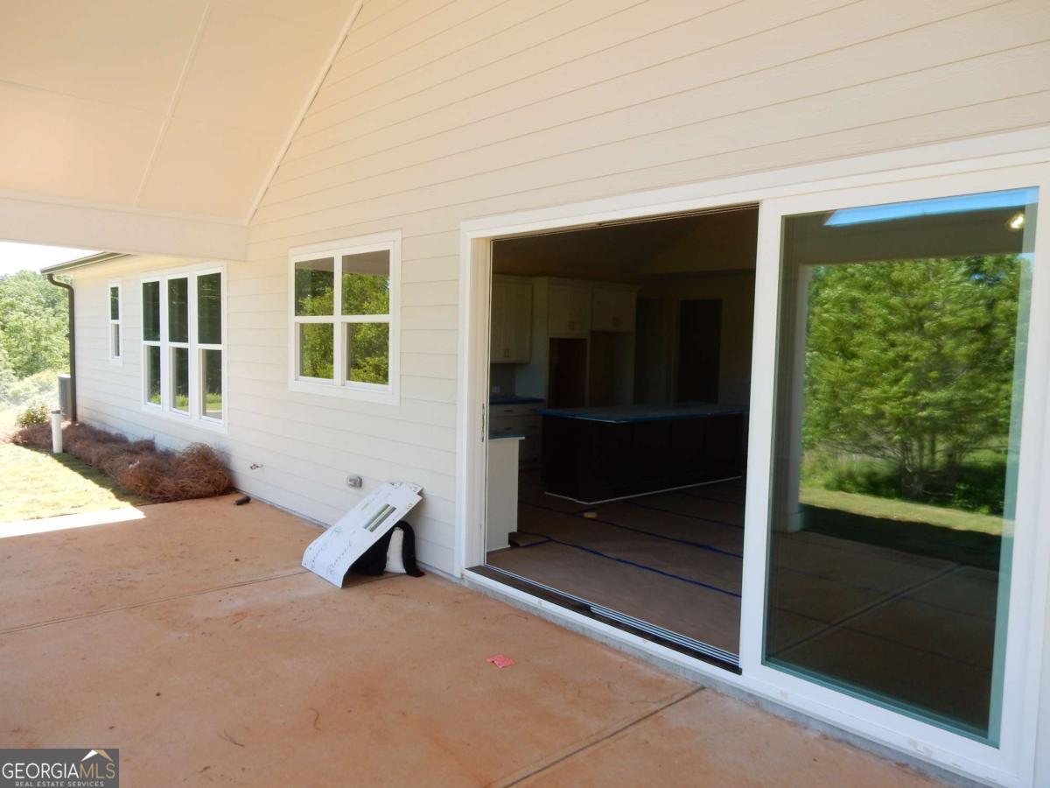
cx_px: 525
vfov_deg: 54.9
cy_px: 394
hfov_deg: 69.4
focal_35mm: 25
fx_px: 758
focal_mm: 4.5
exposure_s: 1/200
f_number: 3.7
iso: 125
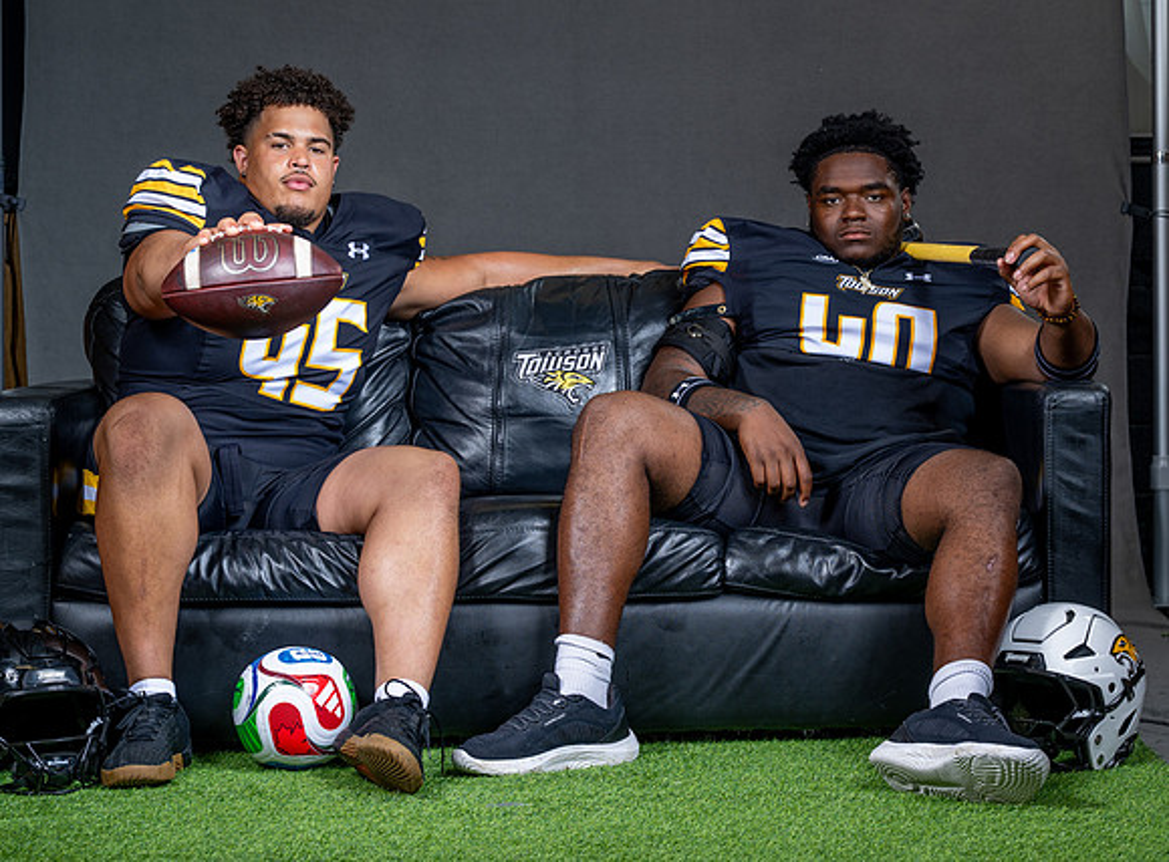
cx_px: 752
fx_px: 2714
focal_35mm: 81
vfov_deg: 18.1
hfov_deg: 24.2
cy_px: 448
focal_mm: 65
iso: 100
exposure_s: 1/100
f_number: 5.6
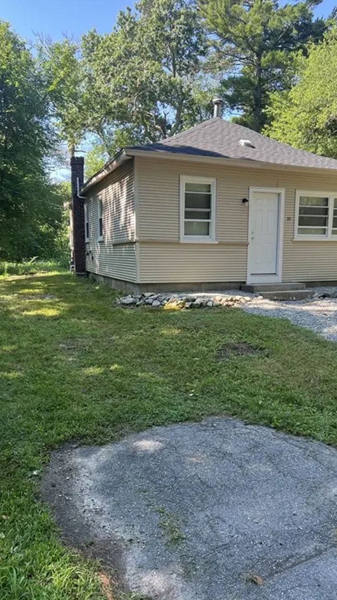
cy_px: 305
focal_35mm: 29
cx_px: 181
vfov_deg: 66.1
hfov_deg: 40.2
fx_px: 461
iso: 50
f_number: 1.5
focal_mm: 5.7
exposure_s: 1/362
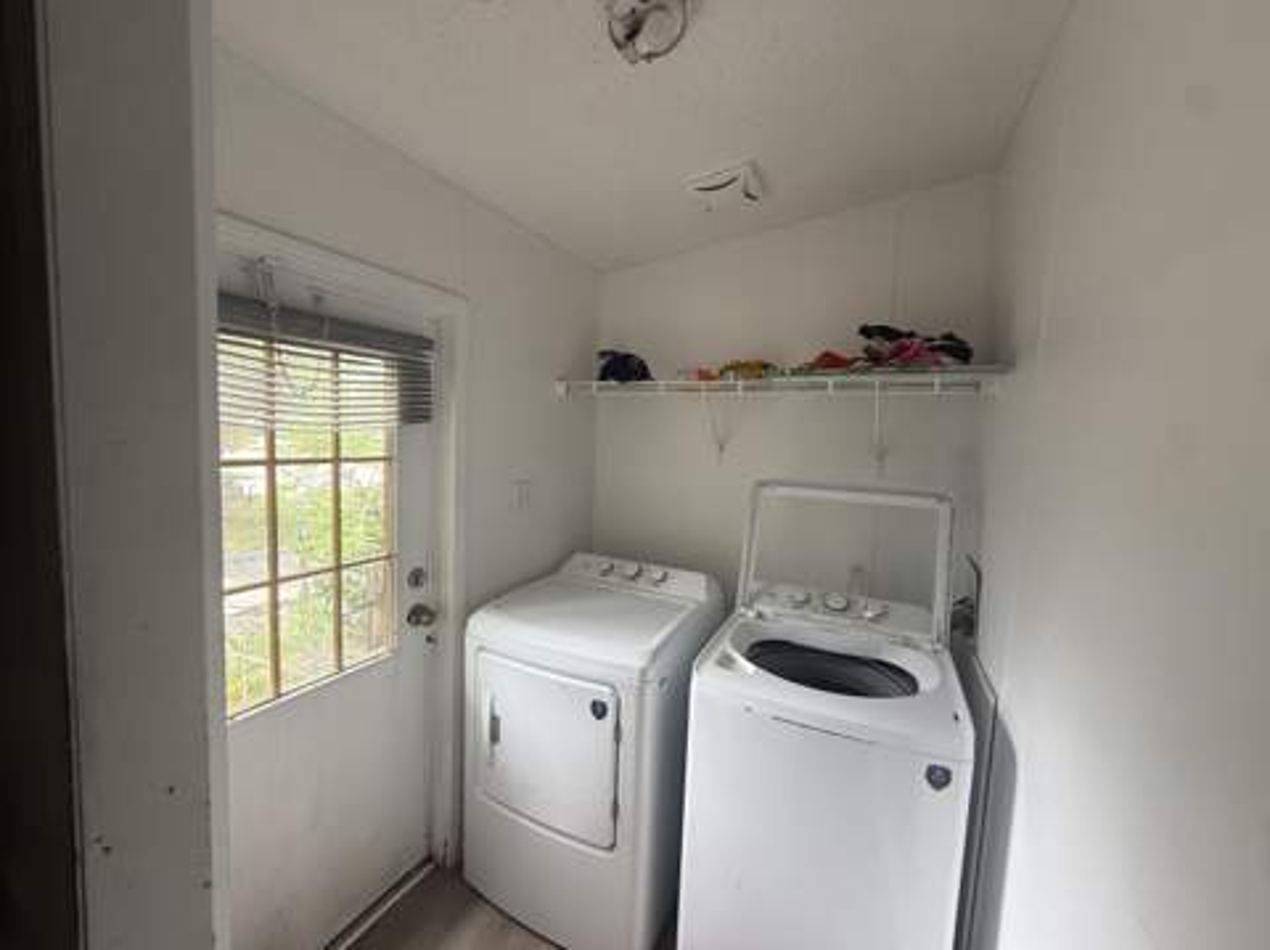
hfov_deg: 102.1
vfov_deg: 85.6
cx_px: 635
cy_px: 475
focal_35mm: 14
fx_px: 513
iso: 125
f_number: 2.2
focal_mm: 2.22
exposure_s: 1/99
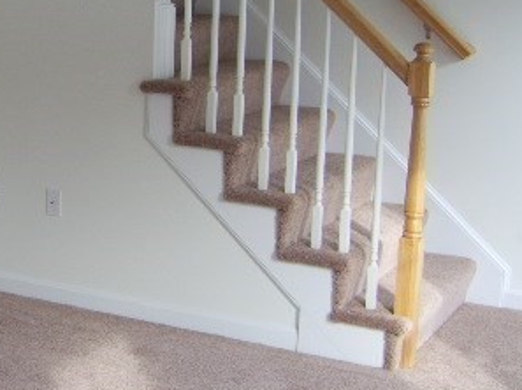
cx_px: 5
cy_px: 97
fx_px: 1235
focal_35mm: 82
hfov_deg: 22.9
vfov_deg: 17.8
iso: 50
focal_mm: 7.8
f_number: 2.8
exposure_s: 1/50
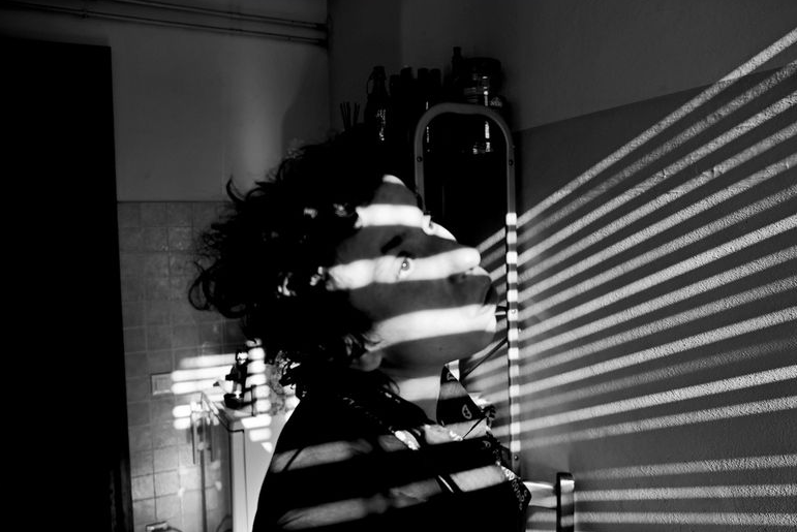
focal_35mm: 28
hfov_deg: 65.4
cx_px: 393
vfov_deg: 46.5
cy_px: 263
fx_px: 620
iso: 200
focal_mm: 18
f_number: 2.8
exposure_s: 1/125
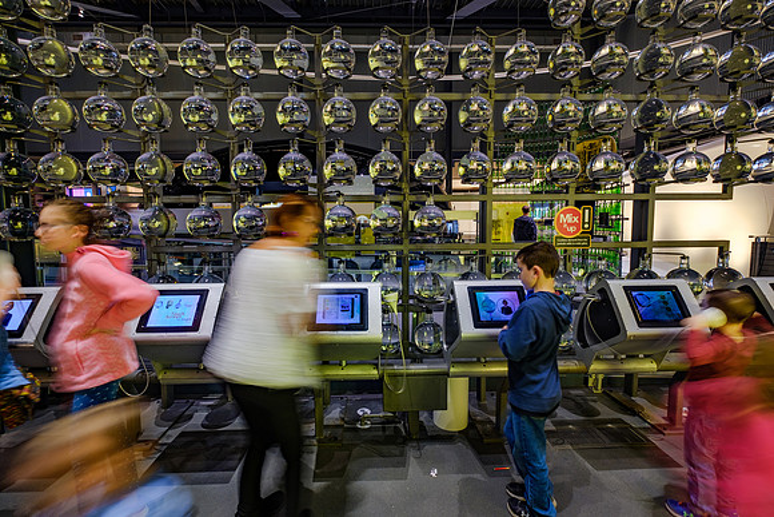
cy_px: 249
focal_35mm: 16
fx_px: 336
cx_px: 381
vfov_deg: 75.0
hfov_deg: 98.0
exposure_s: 1/2
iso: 250
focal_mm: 10
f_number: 4
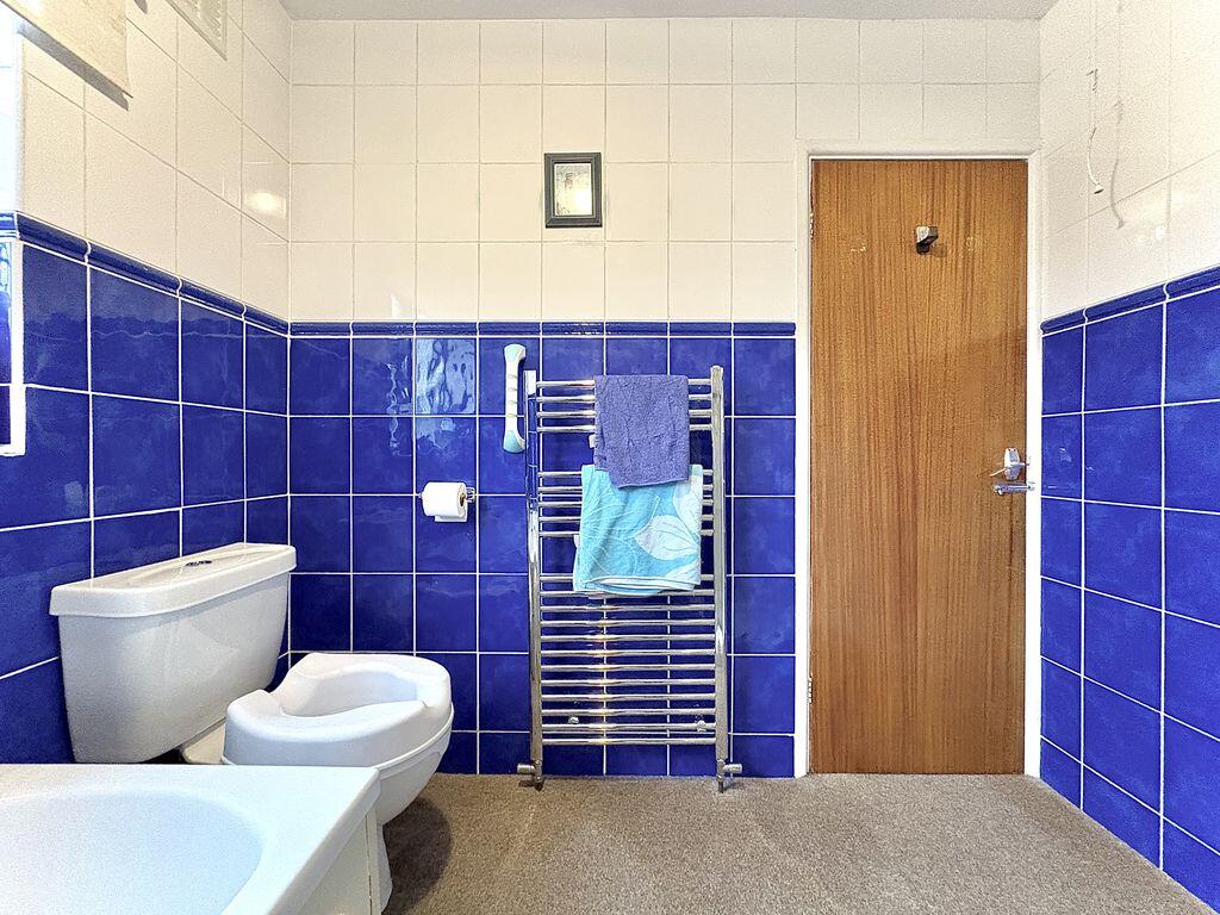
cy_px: 458
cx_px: 610
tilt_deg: +0.0
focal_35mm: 14
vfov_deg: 85.7
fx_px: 493
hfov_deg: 102.1
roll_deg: +0.2
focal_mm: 2.22
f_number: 2.2
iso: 1000
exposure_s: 1/50
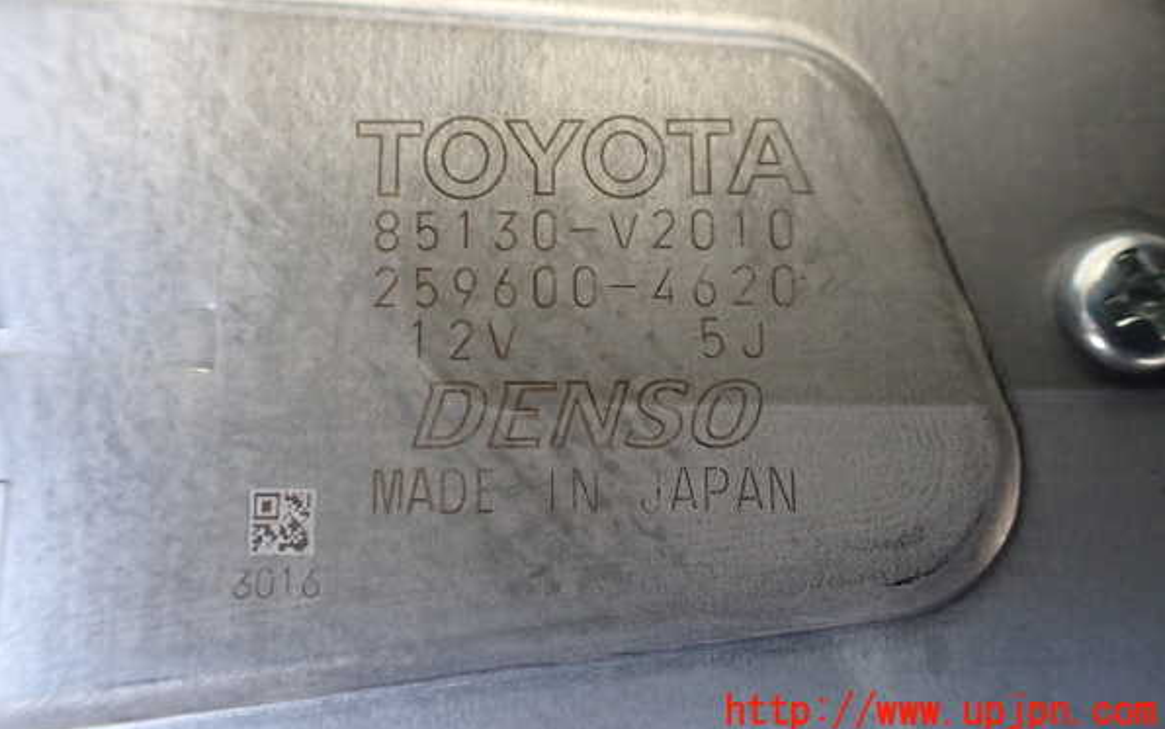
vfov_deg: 39.3
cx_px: 581
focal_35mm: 32
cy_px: 297
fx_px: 1016
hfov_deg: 59.6
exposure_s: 1/125
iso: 500
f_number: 2.3
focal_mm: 5.4
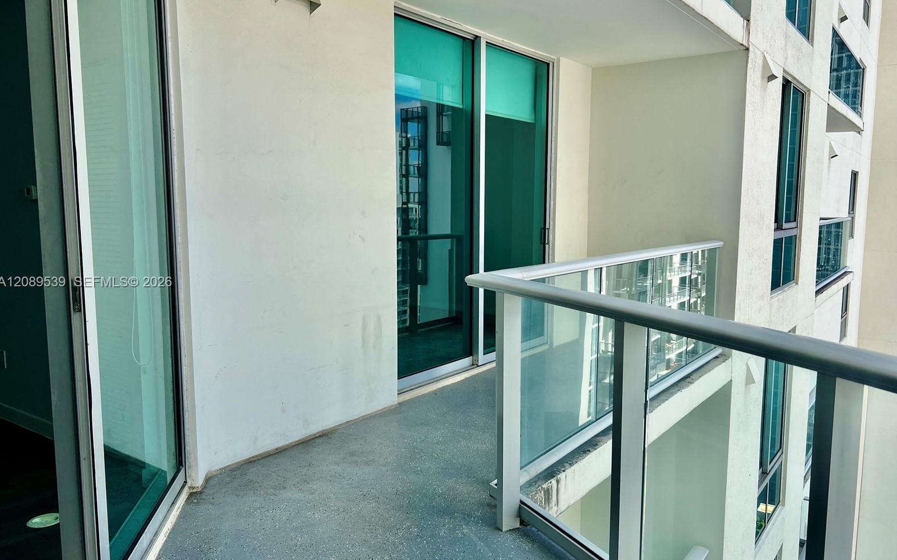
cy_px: 283
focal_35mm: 28
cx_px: 450
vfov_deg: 44.5
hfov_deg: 66.5
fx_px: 684
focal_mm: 5.7
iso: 50
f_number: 1.5
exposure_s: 1/1412
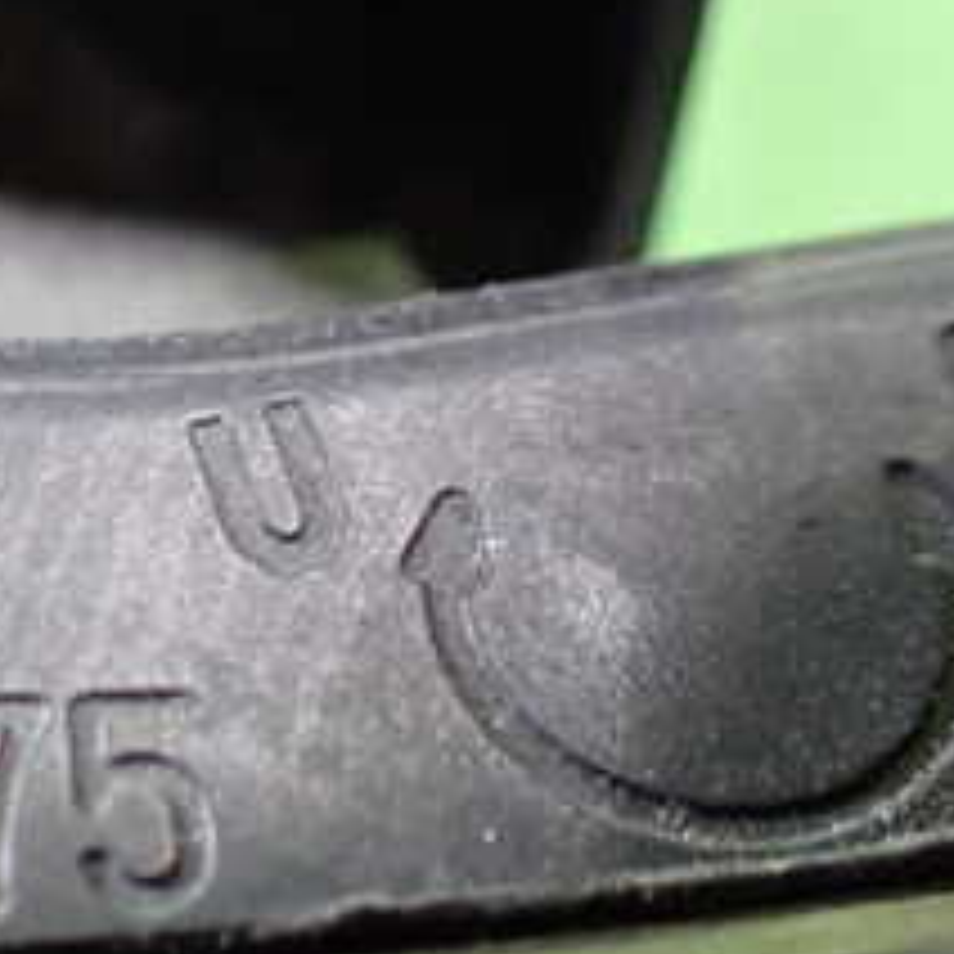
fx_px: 2339
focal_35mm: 75
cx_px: -122
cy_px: 774
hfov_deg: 21.7
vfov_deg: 22.7
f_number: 2.3
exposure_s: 1/40
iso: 800
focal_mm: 5.4
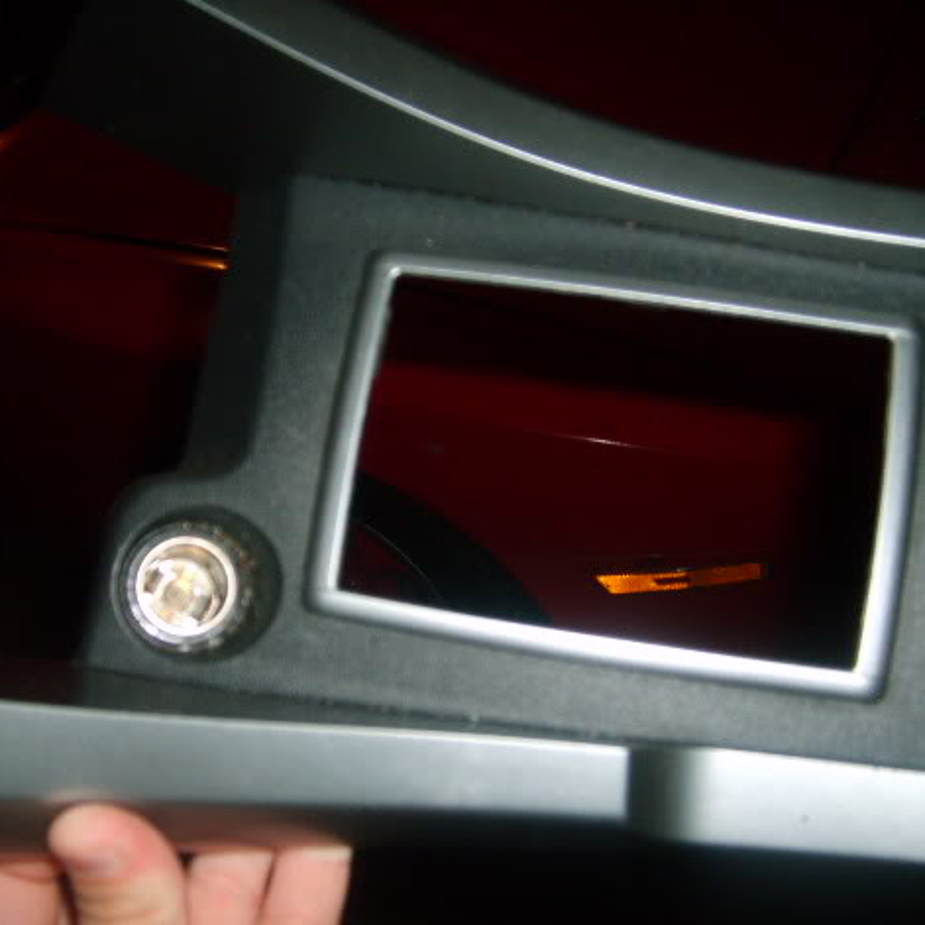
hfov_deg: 40.0
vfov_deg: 40.0
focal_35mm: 42
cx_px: 428
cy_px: 469
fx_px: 1270
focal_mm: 5.8
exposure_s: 1/45
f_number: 2.8
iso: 100
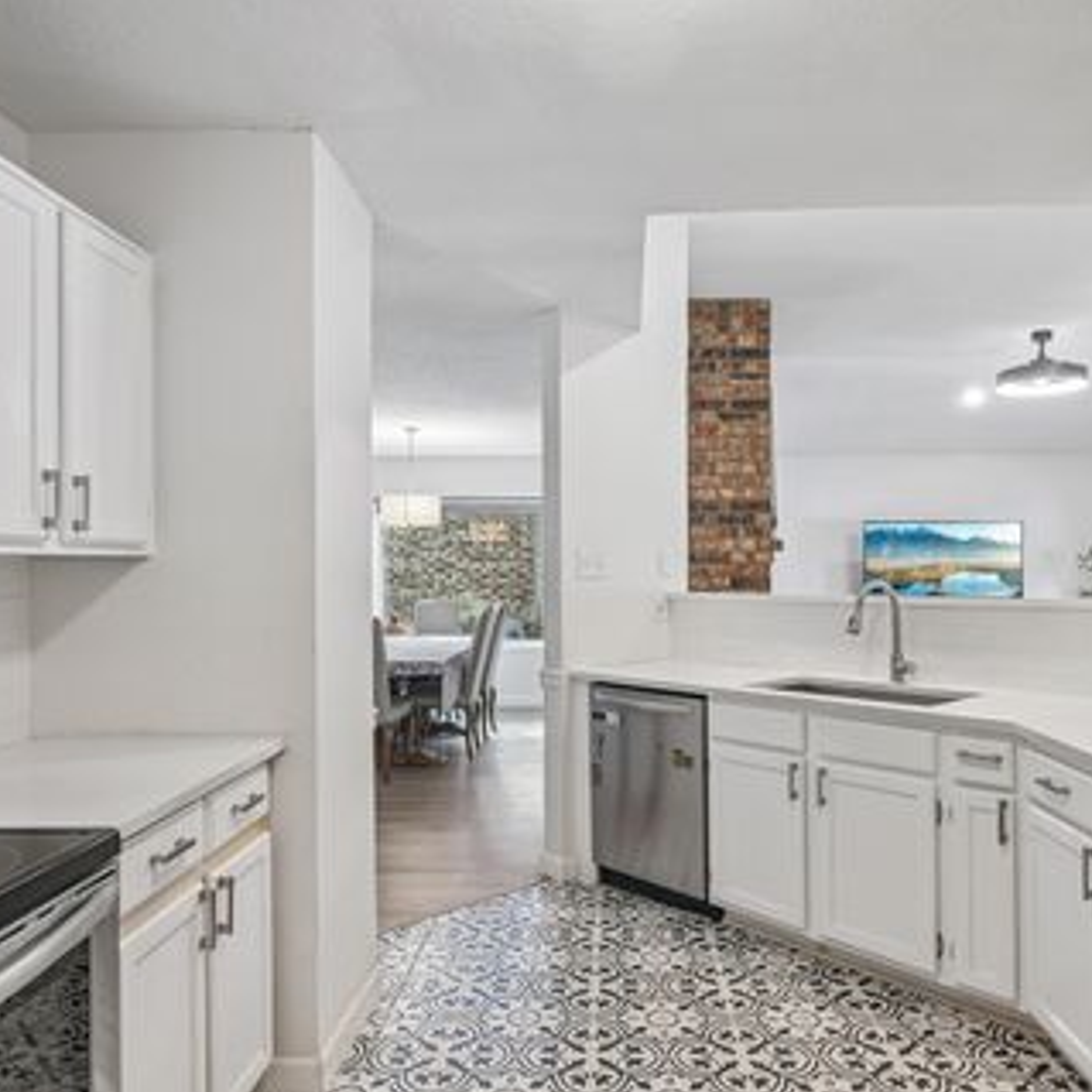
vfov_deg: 63.6
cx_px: 592
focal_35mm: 25
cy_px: 567
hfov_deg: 63.5
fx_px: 880
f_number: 8
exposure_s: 1/15
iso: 400
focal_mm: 18.5
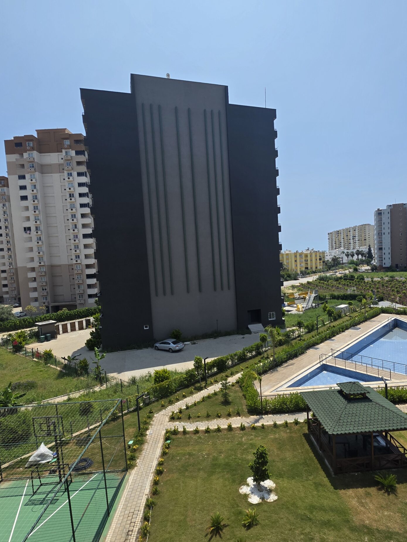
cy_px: 277
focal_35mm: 18
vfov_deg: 87.7
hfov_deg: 71.5
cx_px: 220
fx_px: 282
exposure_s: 1/3143
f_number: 1.9
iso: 40
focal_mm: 2.2
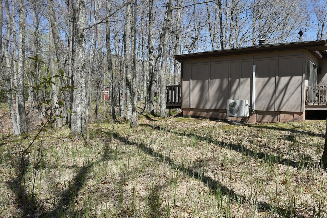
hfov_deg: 66.4
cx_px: 204
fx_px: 245
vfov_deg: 48.0
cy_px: 117
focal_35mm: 27
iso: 800
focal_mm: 20
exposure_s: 1/2000
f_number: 6.3
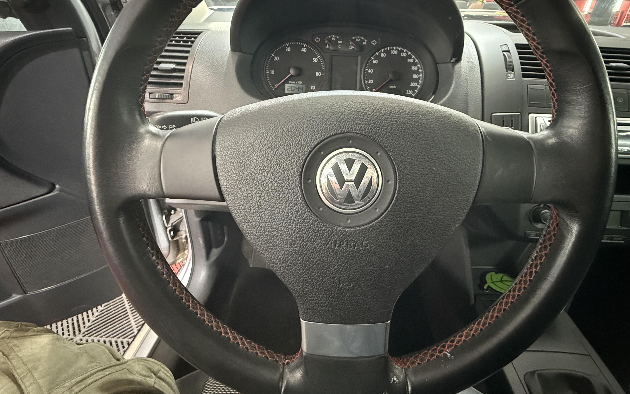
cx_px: 336
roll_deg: -2.4
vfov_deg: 67.2
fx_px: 292
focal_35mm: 17
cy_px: 153
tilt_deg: -25.8
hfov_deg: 94.2
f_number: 2.2
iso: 1000
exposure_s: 1/33
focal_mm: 2.22
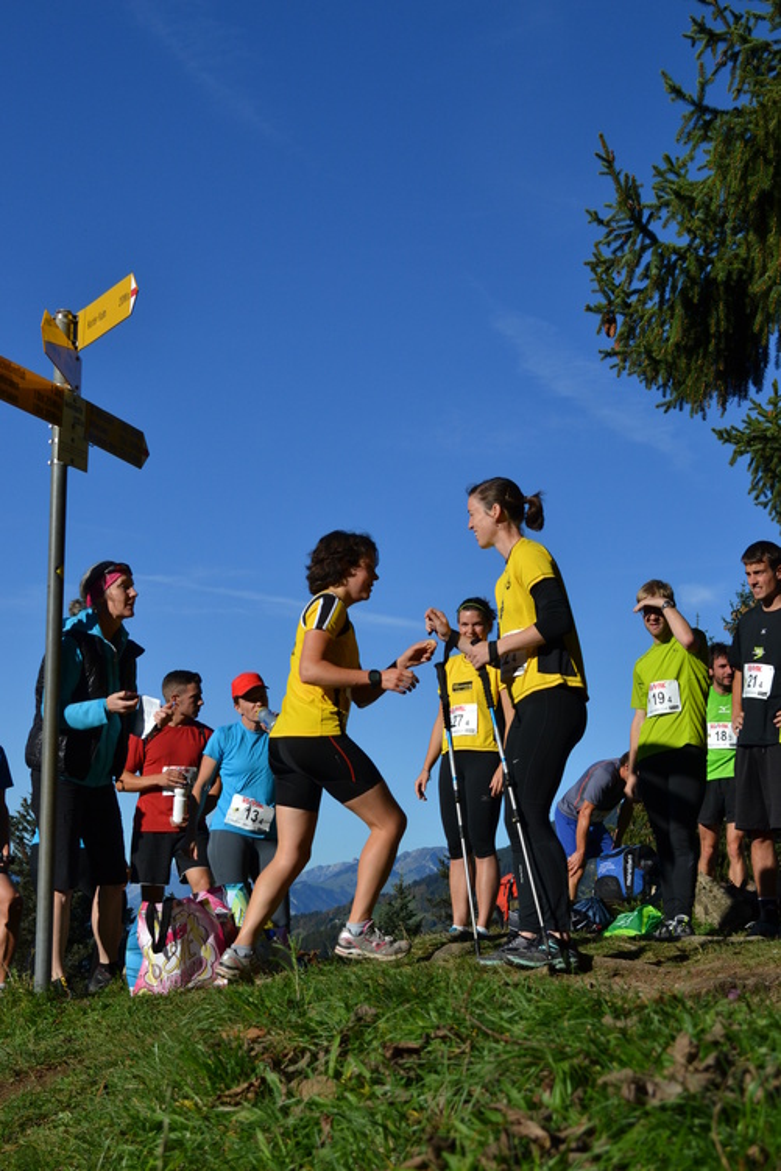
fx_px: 1951
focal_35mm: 60
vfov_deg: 33.4
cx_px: 390
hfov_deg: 22.6
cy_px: 586
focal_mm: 40
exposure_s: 1/2000
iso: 400
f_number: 7.1
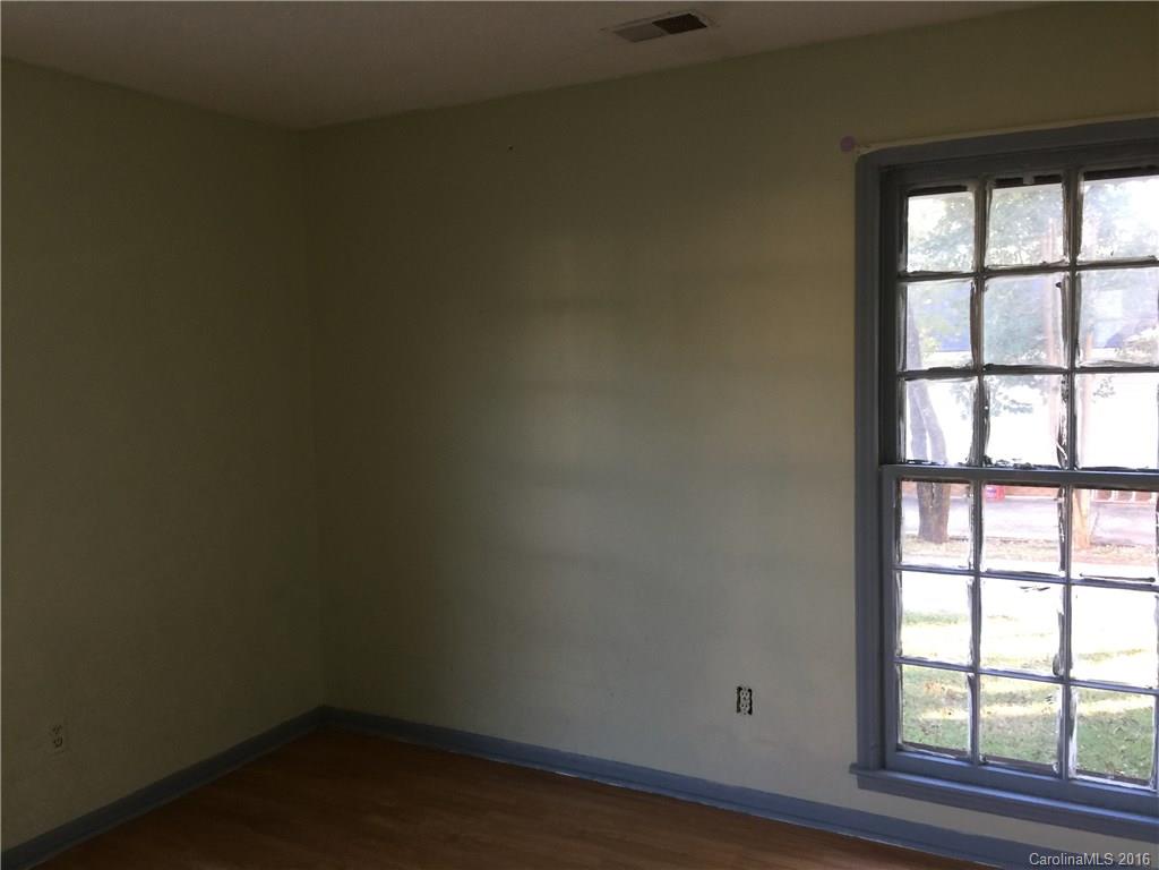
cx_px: 580
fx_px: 971
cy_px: 435
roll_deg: +0.2
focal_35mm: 29
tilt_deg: -4.2
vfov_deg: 48.2
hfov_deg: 61.7
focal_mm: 4.15
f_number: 2.2
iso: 32
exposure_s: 1/15
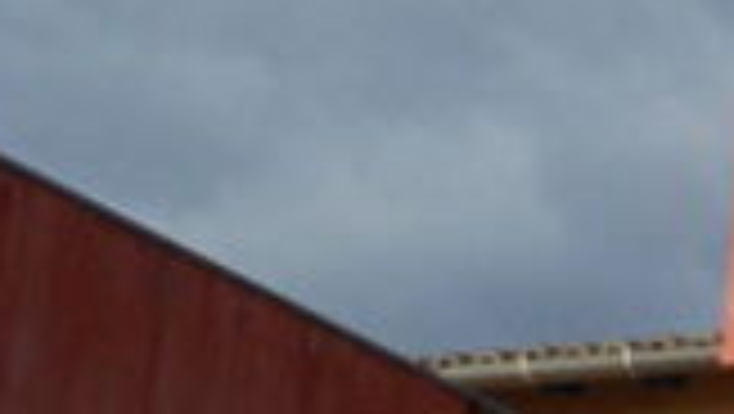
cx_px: 2134
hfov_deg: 8.4
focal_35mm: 220
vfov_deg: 5.5
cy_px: 626
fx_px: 4285
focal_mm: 5.9
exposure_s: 1/1000
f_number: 4
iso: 80
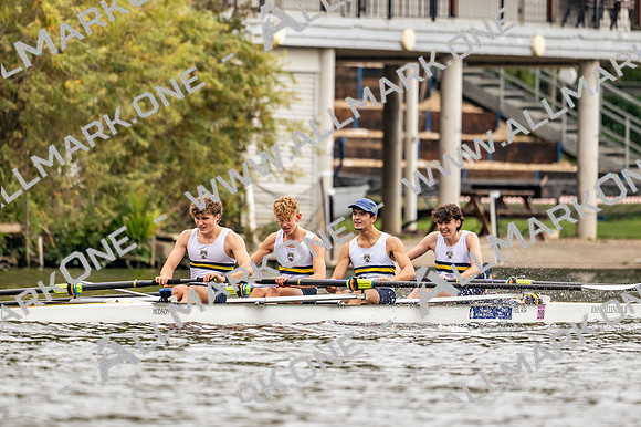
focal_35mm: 600
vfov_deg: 2.3
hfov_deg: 3.4
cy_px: 214
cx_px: 320
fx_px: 10677
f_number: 4.5
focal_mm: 400
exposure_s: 1/2500
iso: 1000
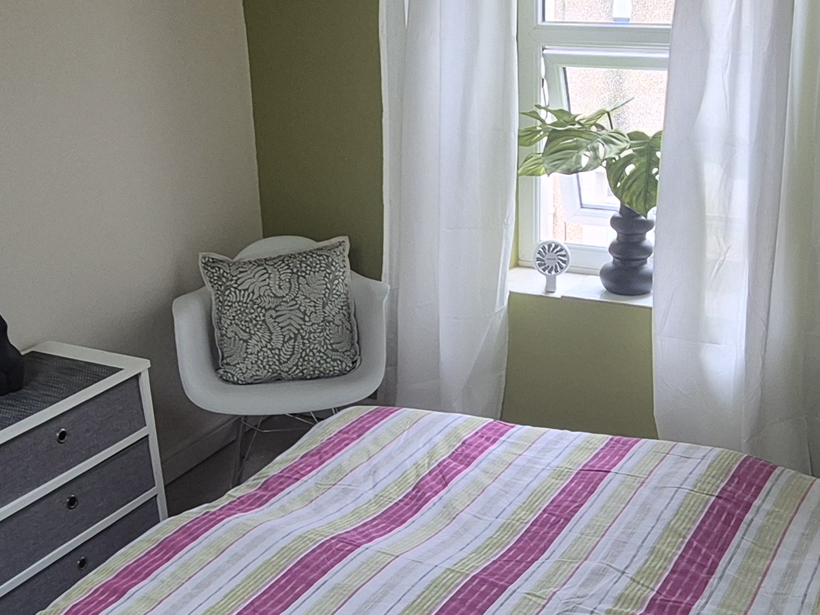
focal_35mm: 43
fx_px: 1019
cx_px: 471
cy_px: 362
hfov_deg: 43.7
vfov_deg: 33.5
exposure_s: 1/50
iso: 80
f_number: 2.2
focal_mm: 2.2
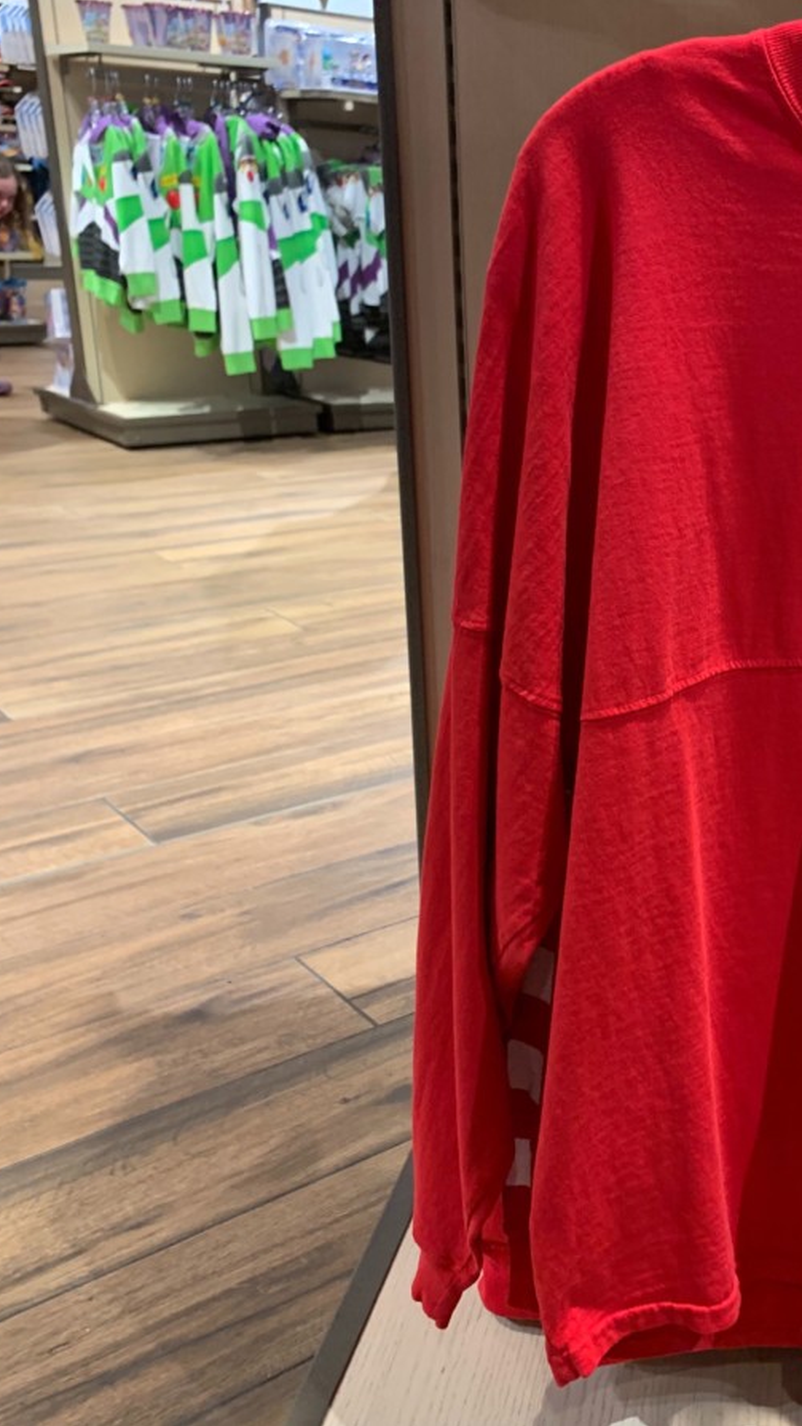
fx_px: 1438
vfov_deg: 52.8
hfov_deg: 28.9
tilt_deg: -18.0
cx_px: 831
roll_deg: -3.4
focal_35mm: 38
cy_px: 711
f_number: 1.8
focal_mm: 4.25
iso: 250
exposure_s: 1/60
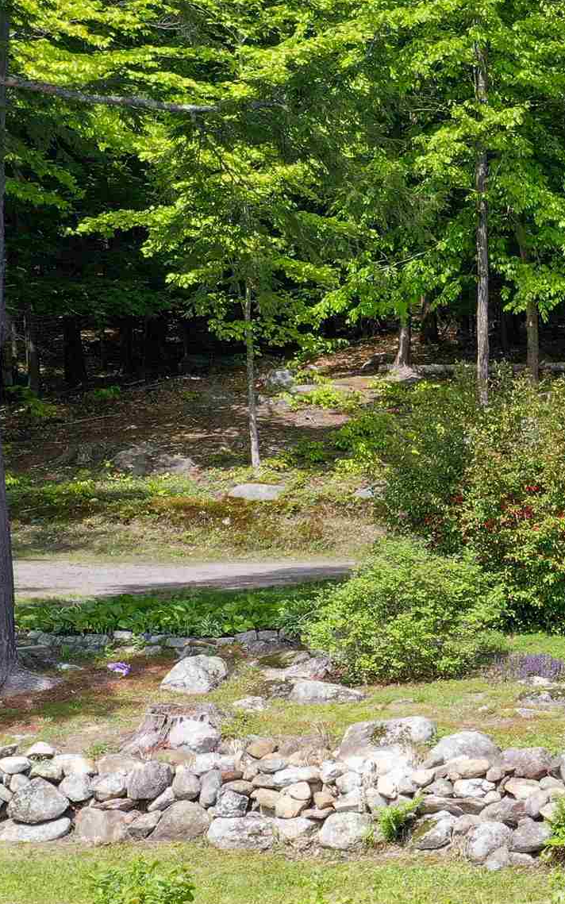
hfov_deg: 15.0
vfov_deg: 26.6
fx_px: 1897
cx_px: 983
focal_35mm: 77
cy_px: 633
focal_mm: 10.26
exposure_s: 1/200
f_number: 5
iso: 100
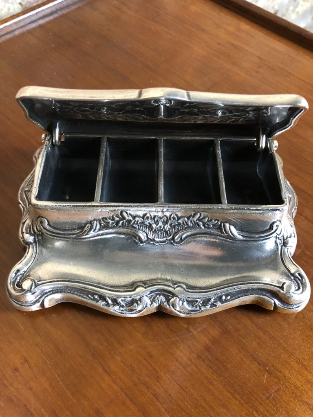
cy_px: 208
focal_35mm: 28
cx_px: 156
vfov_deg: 63.4
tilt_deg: -57.7
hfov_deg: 49.7
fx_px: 338
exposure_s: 1/9
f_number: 1.8
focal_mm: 4
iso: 100
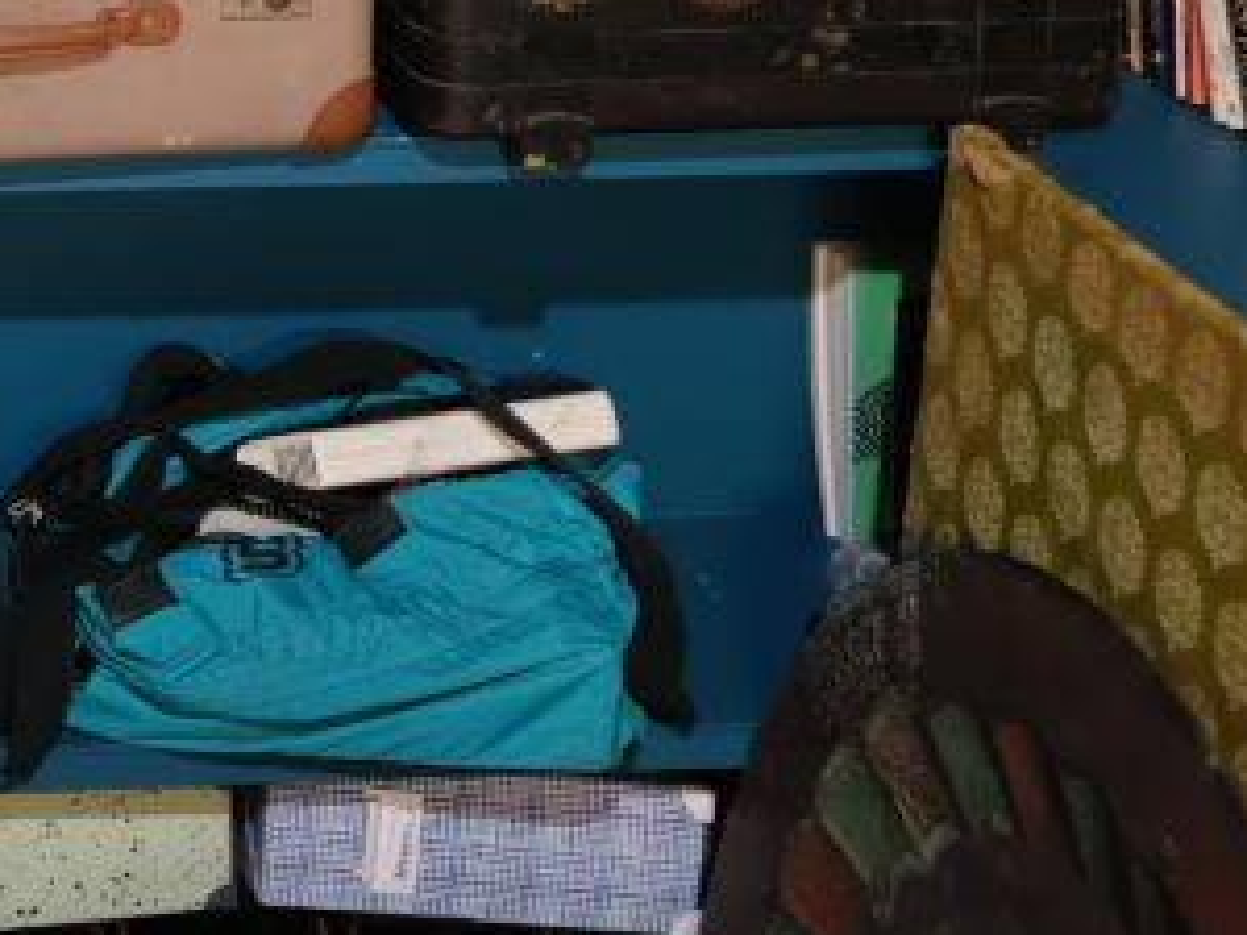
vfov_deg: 15.9
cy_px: -611
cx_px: -204
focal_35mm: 82
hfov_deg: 22.2
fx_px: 2954
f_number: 1.8
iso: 1600
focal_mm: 5.59
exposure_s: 1/25
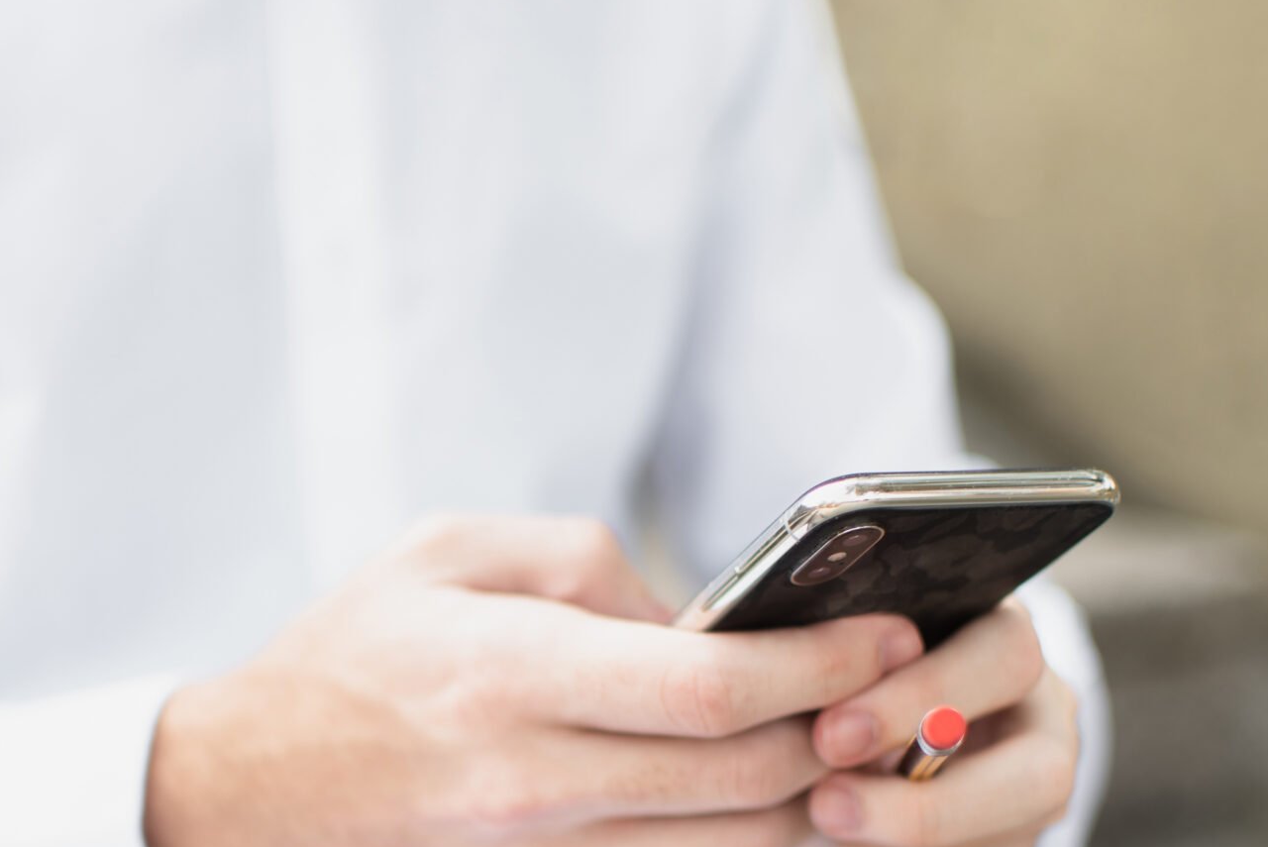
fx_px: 2467
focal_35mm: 70
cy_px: 715
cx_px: 459
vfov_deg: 19.2
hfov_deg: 28.7
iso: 50
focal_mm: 35
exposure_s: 1/500
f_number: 1.8
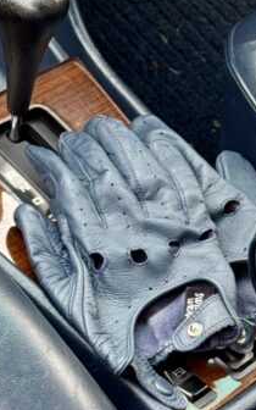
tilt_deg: -44.7
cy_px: 336
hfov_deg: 8.4
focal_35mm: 155
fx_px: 1730
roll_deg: -24.3
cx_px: 265
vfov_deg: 13.4
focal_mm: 6.76
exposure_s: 1/167
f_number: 1.78
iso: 64
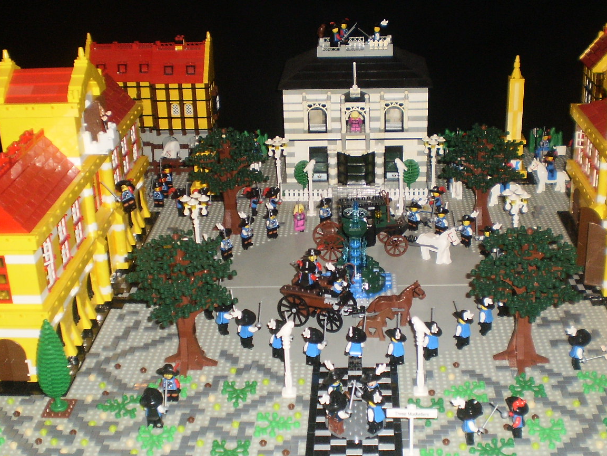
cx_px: 339
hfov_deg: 38.1
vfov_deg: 29.1
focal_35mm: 50
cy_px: 232
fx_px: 877
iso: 125
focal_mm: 6.3
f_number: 3.1
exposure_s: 1/30
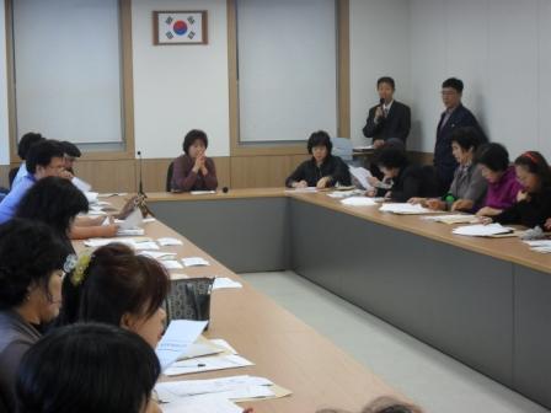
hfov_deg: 25.3
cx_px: 276
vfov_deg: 19.1
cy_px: 206
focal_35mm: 77
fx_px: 1226
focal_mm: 13.6
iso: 200
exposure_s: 1/20
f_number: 5
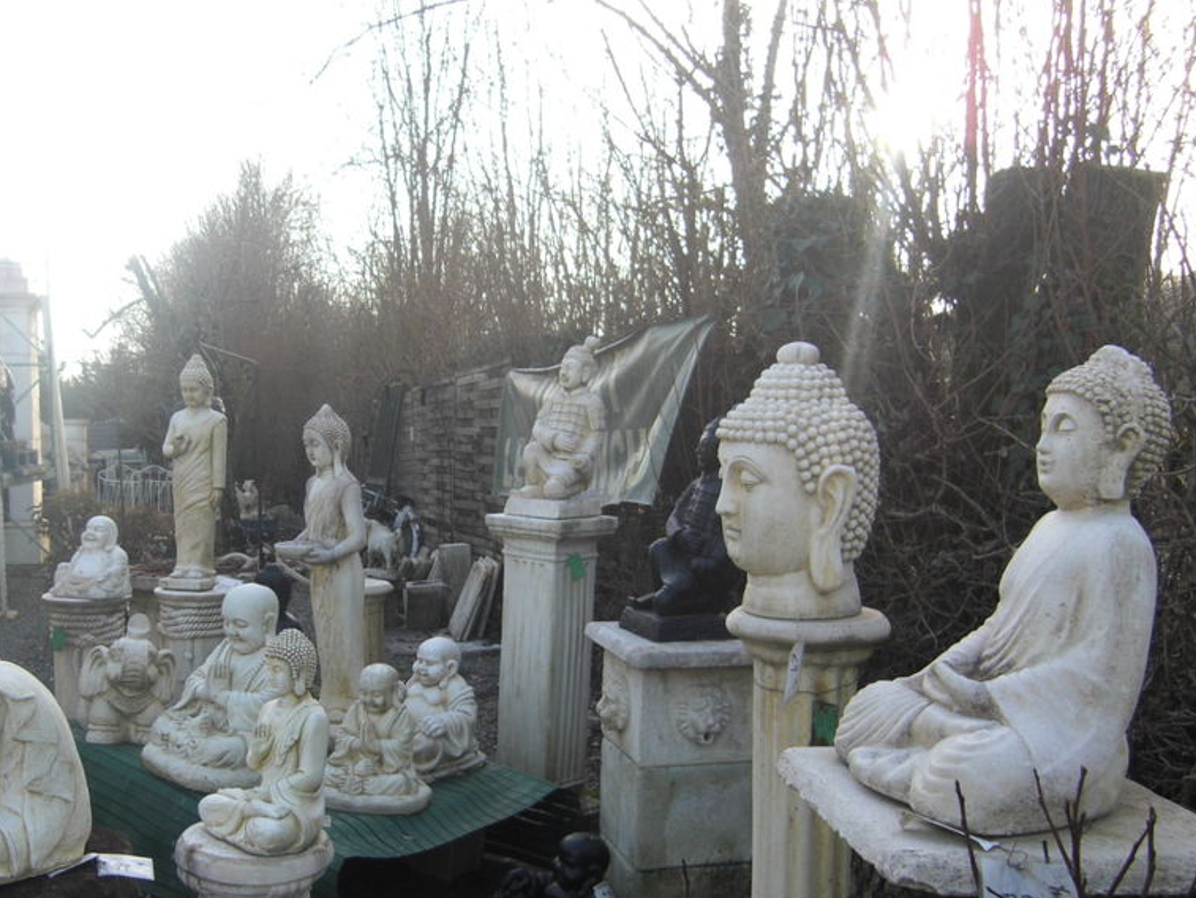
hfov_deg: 49.6
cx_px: 442
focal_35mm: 37
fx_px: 1279
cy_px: 575
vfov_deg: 38.4
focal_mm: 4.9
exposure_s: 1/160
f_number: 2.6
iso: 50
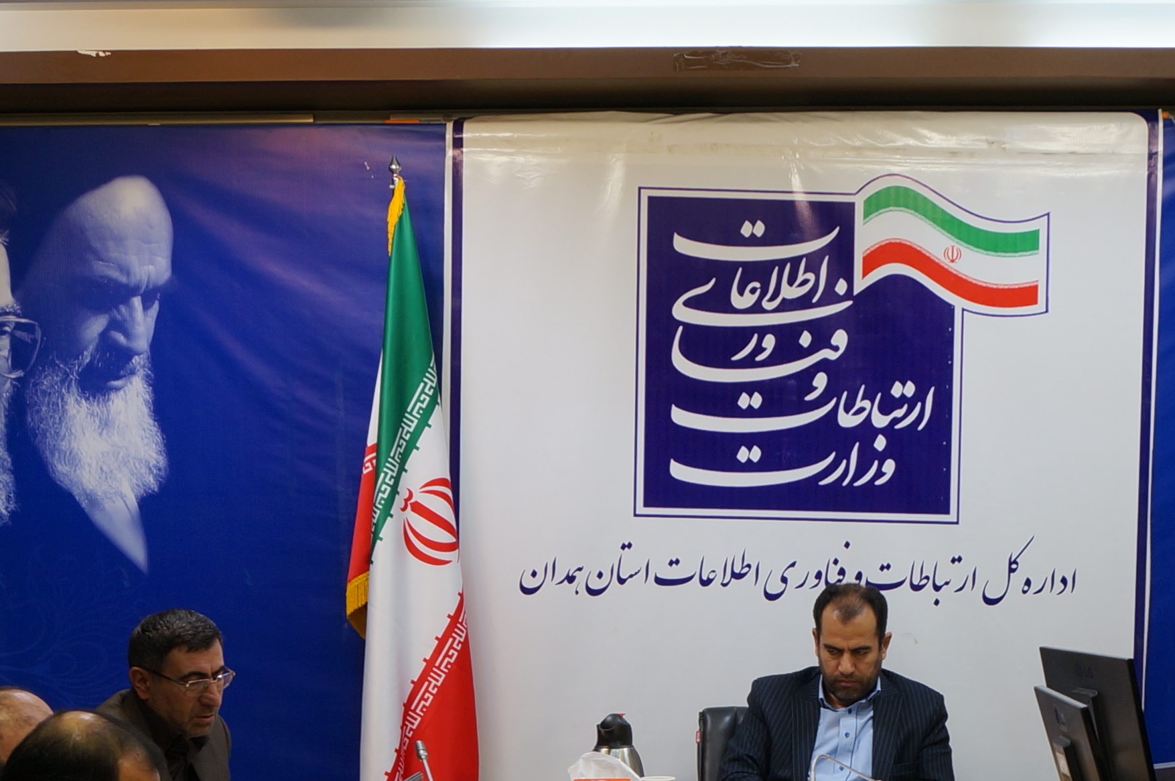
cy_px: 697
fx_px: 2739
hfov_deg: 24.0
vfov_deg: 16.0
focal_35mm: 84
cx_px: 827
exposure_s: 1/13
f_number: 6.3
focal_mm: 20
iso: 100
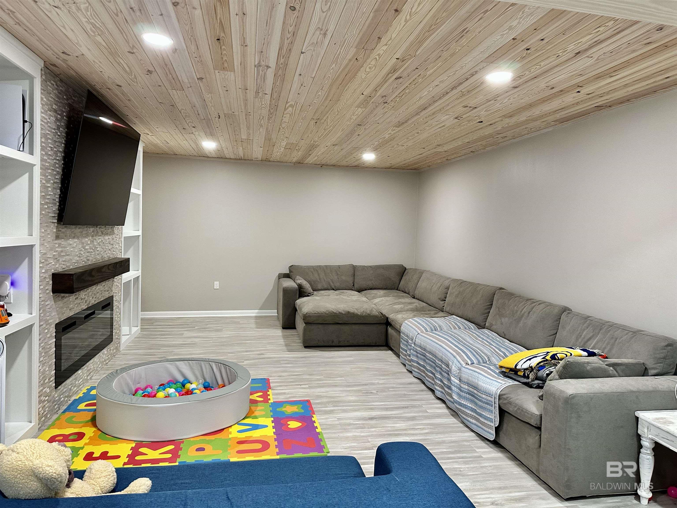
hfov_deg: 71.6
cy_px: 254
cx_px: 338
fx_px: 469
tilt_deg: -3.1
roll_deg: -1.8
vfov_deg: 56.8
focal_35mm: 24
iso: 200
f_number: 1.78
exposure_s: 1/60
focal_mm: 6.86
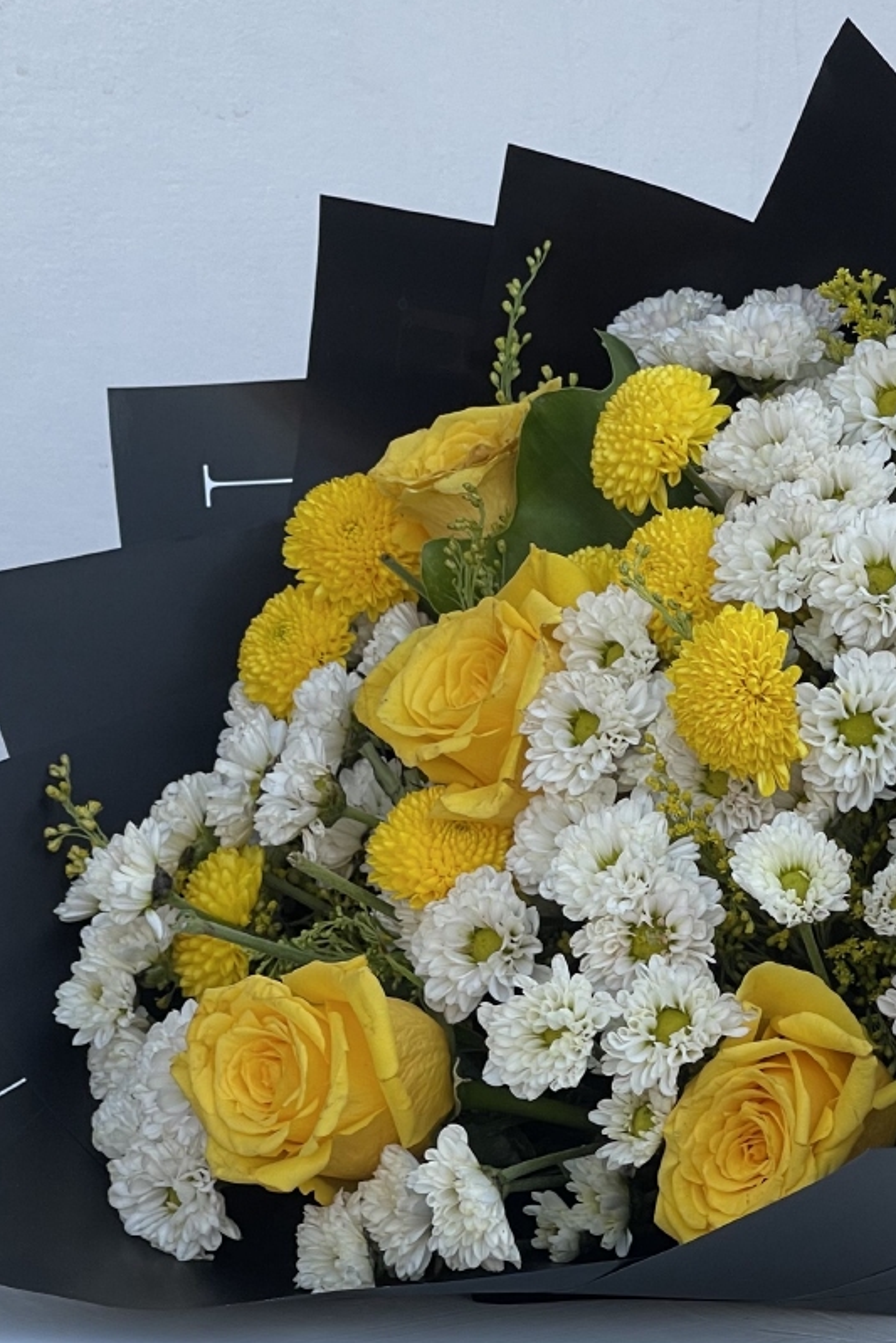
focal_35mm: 125
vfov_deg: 16.4
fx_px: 4664
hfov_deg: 10.9
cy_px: 699
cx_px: 729
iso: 20
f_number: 2.2
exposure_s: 1/119
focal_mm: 7.5
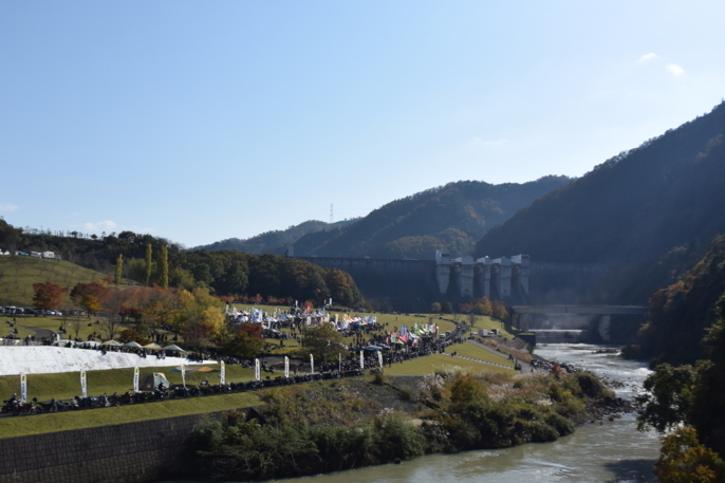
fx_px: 705
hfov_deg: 54.2
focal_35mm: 35
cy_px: 240
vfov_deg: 37.8
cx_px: 310
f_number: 4
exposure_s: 1/1600
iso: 160
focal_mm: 11.2
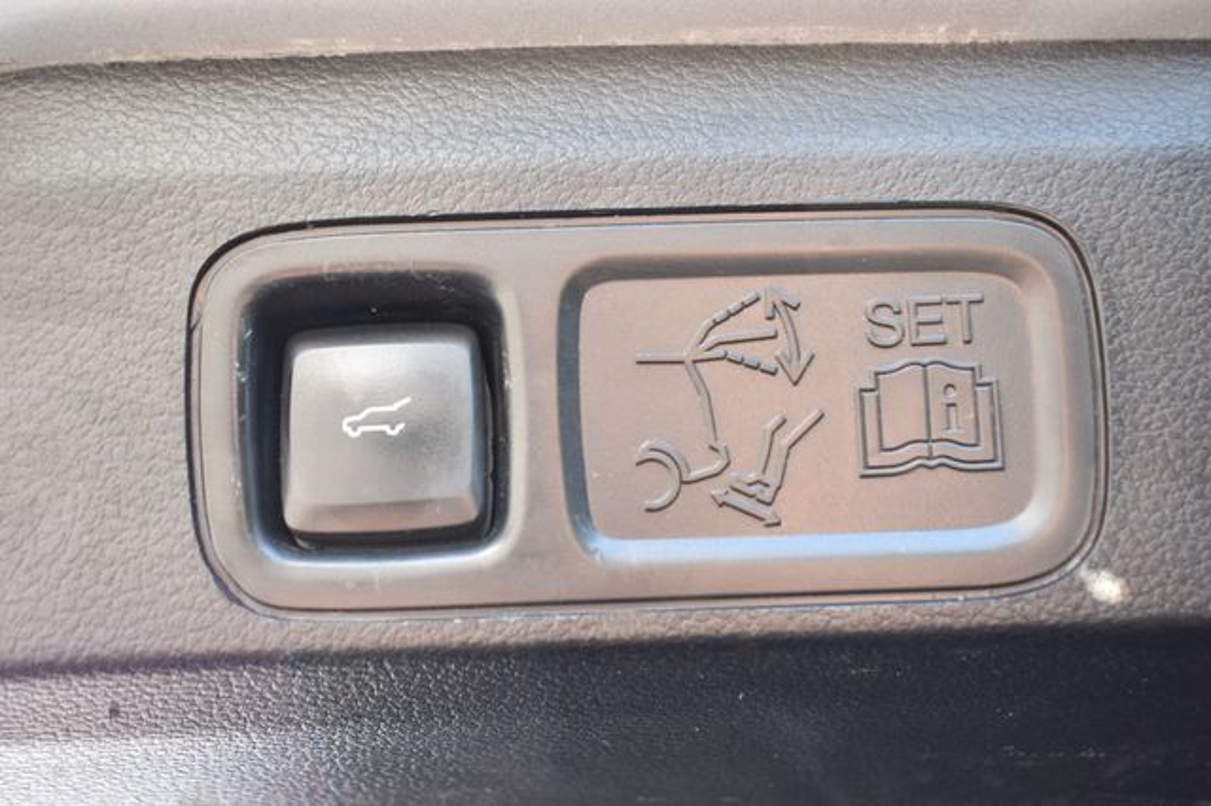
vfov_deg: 31.9
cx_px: 606
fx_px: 1412
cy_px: 403
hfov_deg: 46.4
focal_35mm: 42
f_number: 5
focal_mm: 28
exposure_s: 1/125
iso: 800
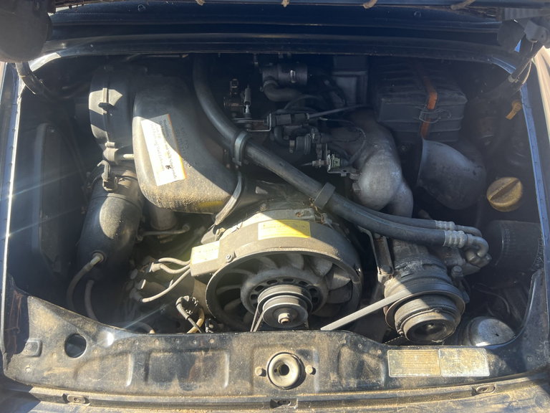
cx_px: 275
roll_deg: +0.8
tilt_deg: -41.6
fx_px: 413
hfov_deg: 67.3
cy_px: 206
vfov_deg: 53.1
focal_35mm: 26
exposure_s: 1/231
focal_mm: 5.7
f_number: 1.5
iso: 40
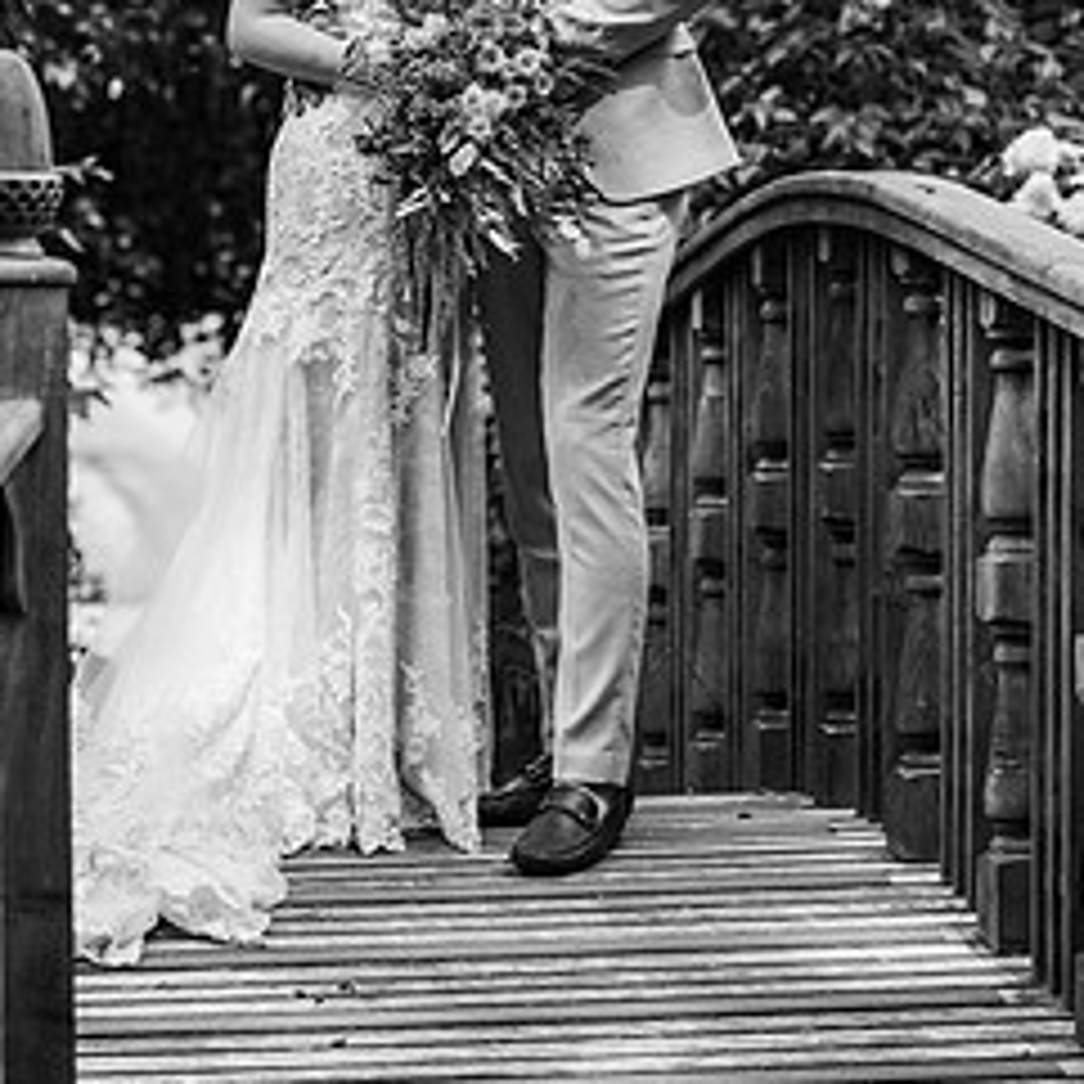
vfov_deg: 12.8
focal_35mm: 135
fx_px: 4783
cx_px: 425
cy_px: 148
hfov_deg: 12.9
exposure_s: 1/1600
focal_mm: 85
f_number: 2.8
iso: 100
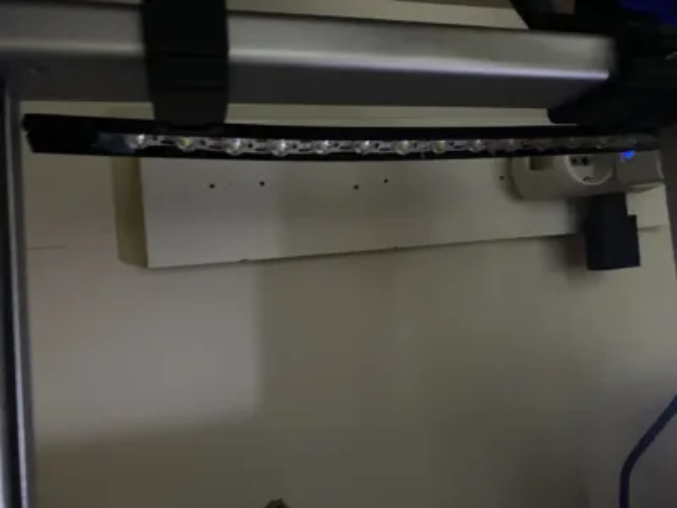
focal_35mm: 26
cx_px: 338
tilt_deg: +3.5
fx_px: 508
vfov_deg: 53.1
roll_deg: +3.9
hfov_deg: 67.3
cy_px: 254
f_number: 1.8
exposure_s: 1/27
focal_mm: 4.25
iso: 1000
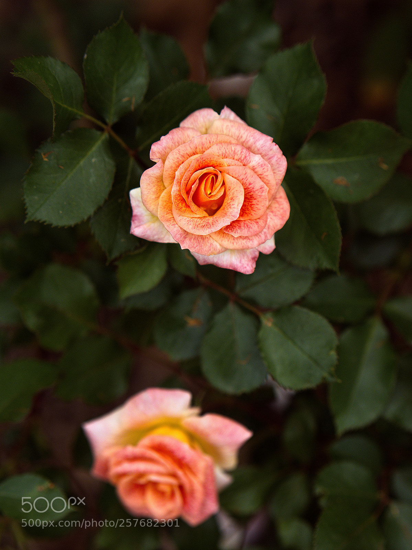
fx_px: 1365
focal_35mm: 86
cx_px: 206
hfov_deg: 17.2
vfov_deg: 22.8
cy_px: 275
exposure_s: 1/250
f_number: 2
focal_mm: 43
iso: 160
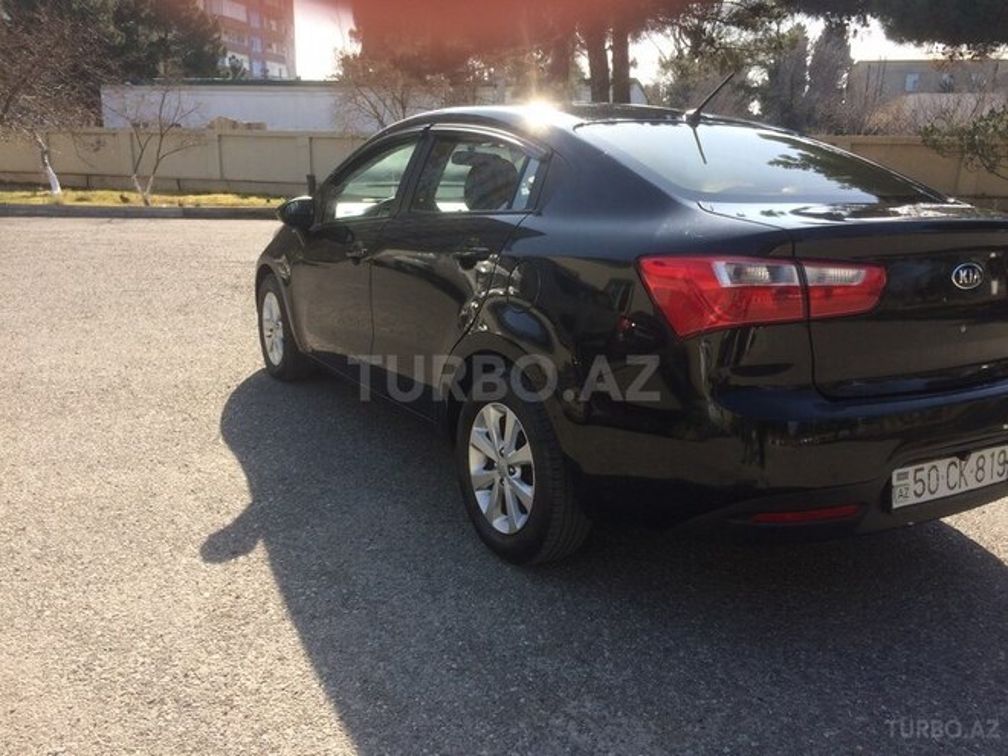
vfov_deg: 48.2
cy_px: 378
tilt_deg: -14.6
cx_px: 504
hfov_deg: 61.7
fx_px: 844
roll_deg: -0.6
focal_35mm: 29
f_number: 2.2
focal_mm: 4.15
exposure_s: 1/892
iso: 32
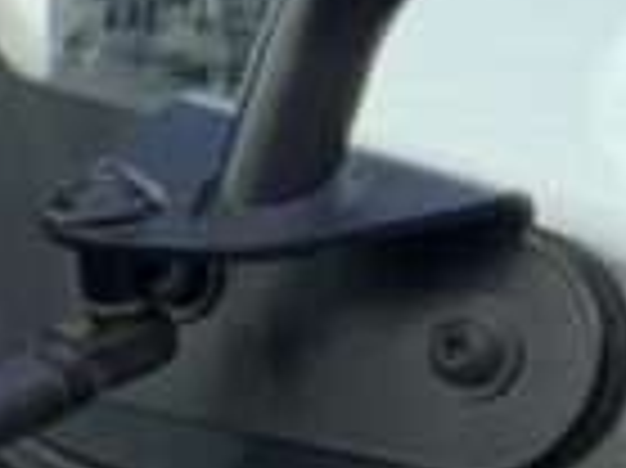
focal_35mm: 214
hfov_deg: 7.3
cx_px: -1666
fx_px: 3867
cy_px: 504
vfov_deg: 6.9
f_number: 1.8
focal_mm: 3
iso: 16
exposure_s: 1/182
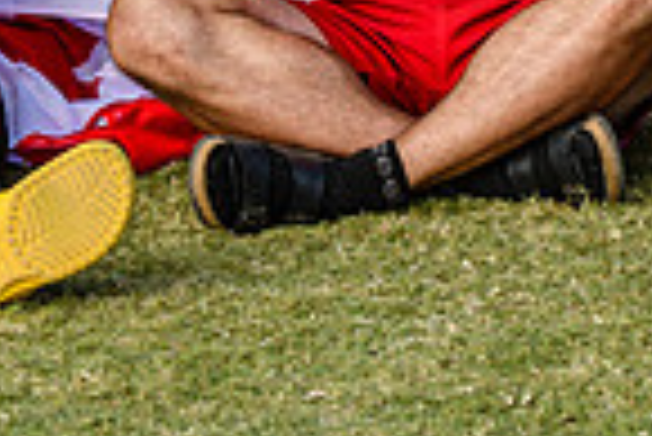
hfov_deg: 4.9
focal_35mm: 419
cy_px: -420
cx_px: 423
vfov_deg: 3.3
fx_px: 7596
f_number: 3.2
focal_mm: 70
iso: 100
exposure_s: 1/1000
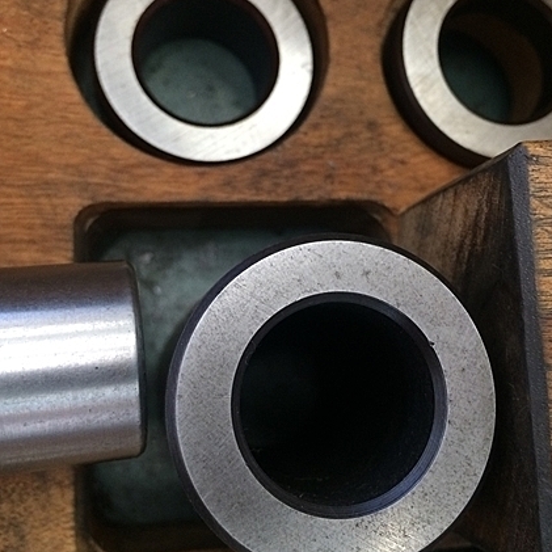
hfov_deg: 42.8
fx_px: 704
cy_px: 262
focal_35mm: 39
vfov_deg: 42.8
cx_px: 296
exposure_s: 1/30
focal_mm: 4.15
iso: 160
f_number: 2.2
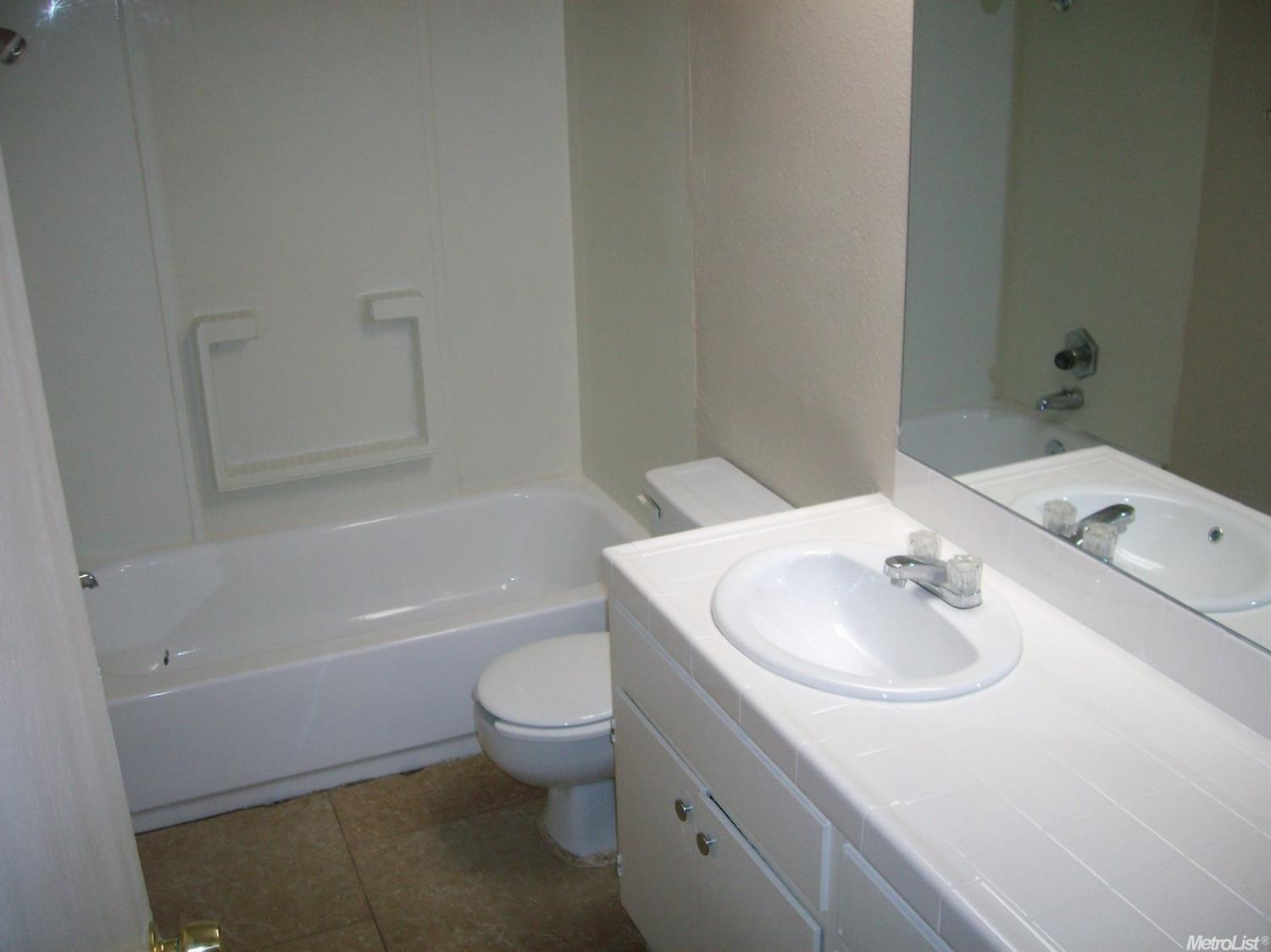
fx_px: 1285
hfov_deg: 52.6
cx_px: 636
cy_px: 476
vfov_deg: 40.7
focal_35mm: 35
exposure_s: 1/40
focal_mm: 5.8
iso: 116
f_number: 2.8
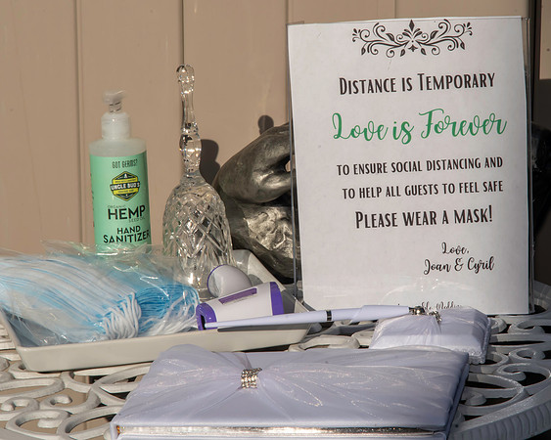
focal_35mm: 147
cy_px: 214
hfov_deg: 13.2
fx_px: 2389
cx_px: 316
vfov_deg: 10.5
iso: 400
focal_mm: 80
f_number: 25
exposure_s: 1/250
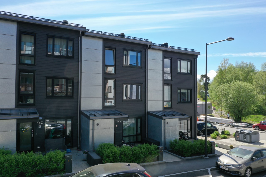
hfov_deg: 65.5
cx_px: 133
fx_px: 207
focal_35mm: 28
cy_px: 88
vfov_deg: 46.4
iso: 100
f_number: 10
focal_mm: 10.26
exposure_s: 1/120
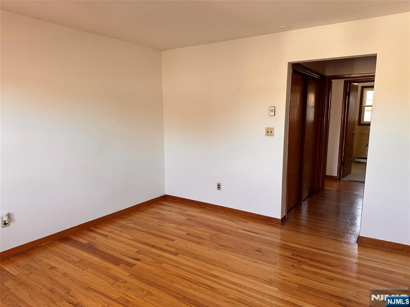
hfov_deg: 71.6
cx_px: 205
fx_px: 284
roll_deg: +0.1
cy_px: 154
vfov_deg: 56.8
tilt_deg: -9.8
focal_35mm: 24
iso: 160
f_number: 1.78
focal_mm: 6.86
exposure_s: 1/121
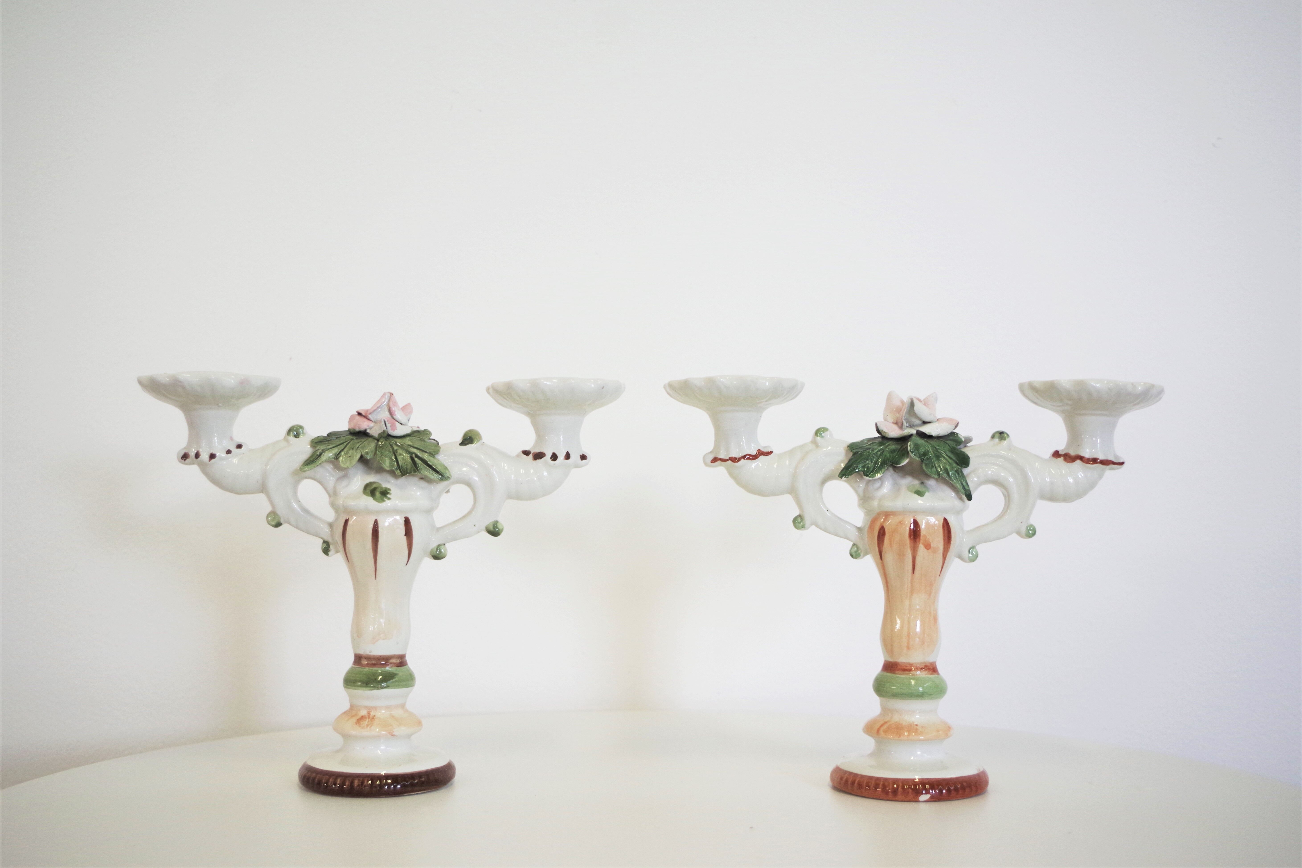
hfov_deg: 46.4
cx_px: 651
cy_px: 434
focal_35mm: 42
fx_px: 1519
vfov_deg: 31.9
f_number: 4
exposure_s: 1/125
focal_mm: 28.13
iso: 200
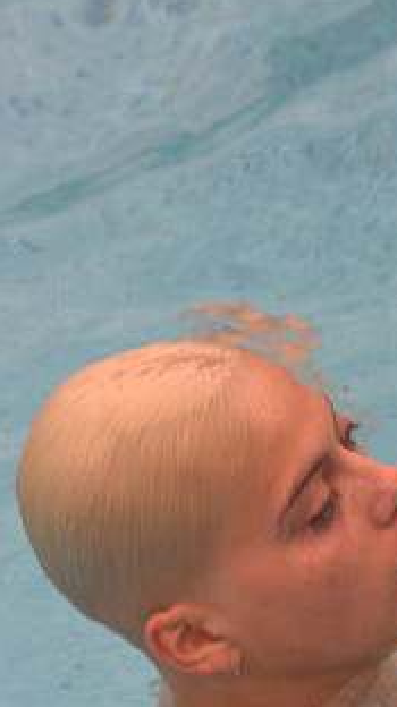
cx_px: 337
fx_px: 4257
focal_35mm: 227
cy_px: 424
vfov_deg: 9.5
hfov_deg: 5.3
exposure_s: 1/100
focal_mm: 100
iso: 100
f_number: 5.6
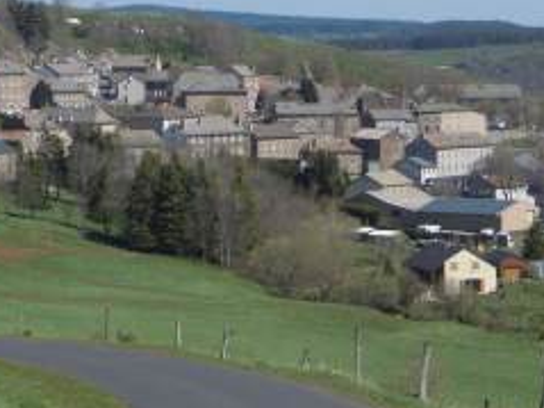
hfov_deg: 12.8
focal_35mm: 154
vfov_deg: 9.6
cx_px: 223
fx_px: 2419
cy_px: 130
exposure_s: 1/200
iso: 100
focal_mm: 8.3
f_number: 9.6
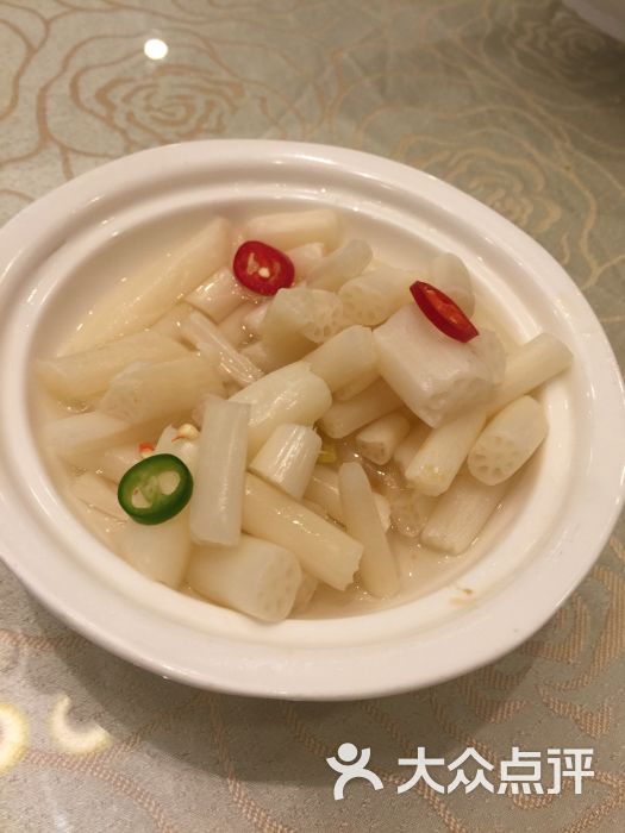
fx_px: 698
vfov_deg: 61.7
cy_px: 416
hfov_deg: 48.2
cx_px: 312
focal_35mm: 29
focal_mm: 4.15
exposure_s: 1/33
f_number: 2.2
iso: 32
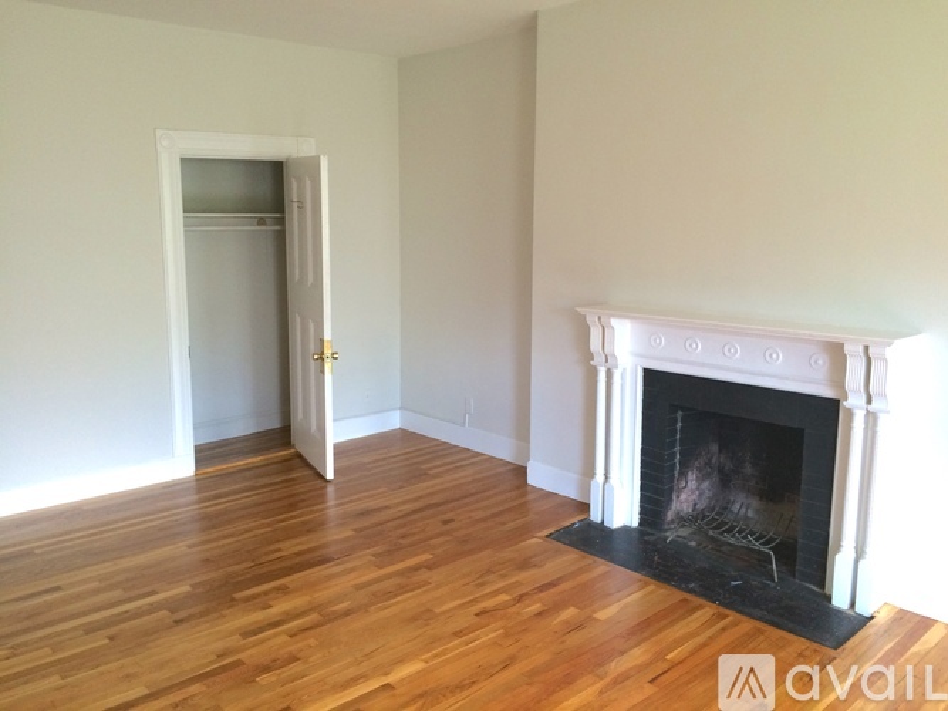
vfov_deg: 48.2
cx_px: 474
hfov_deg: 61.7
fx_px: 794
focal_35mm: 29
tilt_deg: -8.8
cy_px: 356
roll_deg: +0.4
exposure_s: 1/30
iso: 125
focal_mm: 4.15
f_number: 2.2
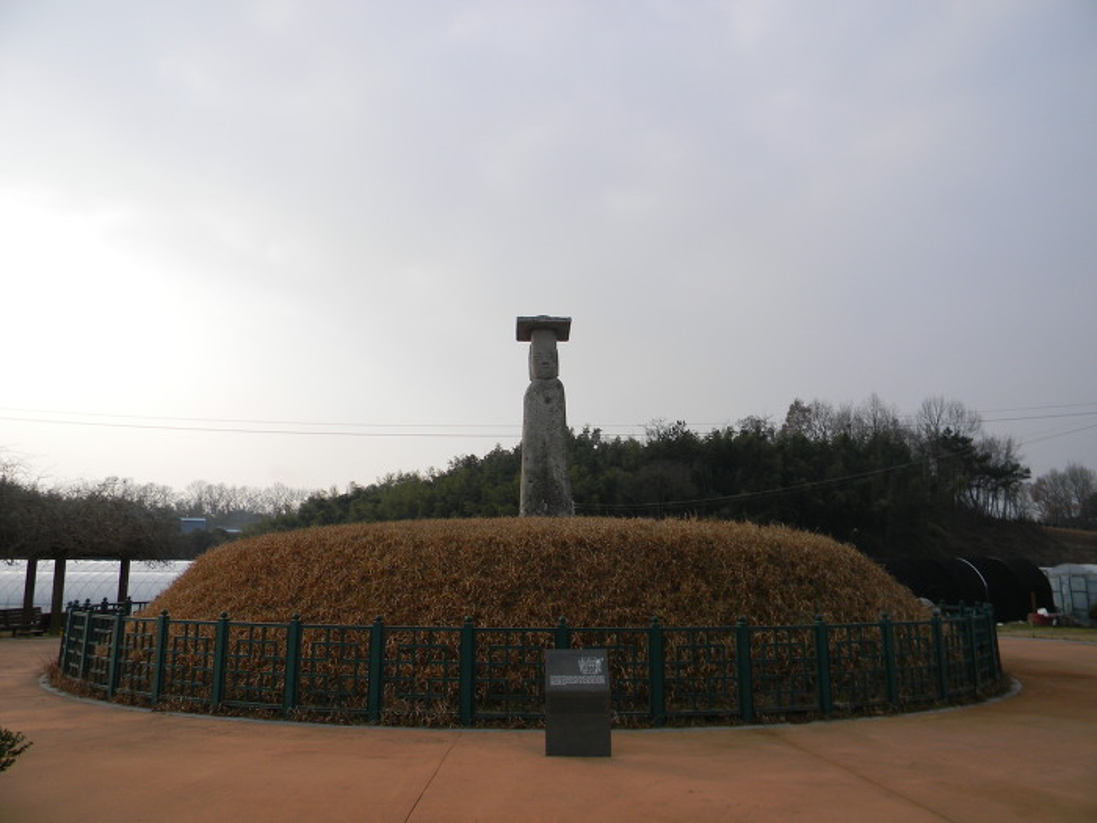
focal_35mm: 28
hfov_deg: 63.4
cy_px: 412
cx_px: 548
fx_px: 887
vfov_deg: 49.7
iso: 80
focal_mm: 5
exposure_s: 1/792
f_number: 3.5
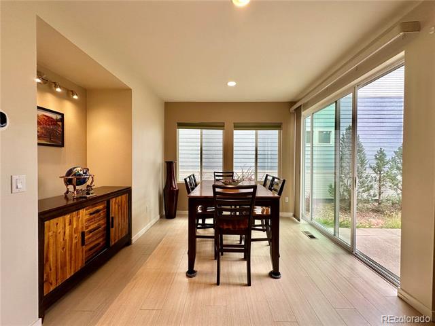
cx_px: 218
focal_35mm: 14
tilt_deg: -0.9
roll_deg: -0.6
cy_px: 163
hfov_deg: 102.1
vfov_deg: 85.7
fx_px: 176
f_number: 2.2
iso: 100
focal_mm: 2.22
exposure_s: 1/120
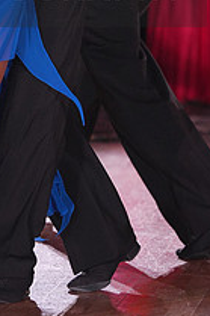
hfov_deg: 3.0
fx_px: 3970
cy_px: -23
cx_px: -1
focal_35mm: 453
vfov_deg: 4.5
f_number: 4
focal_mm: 163
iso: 1000
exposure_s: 1/400
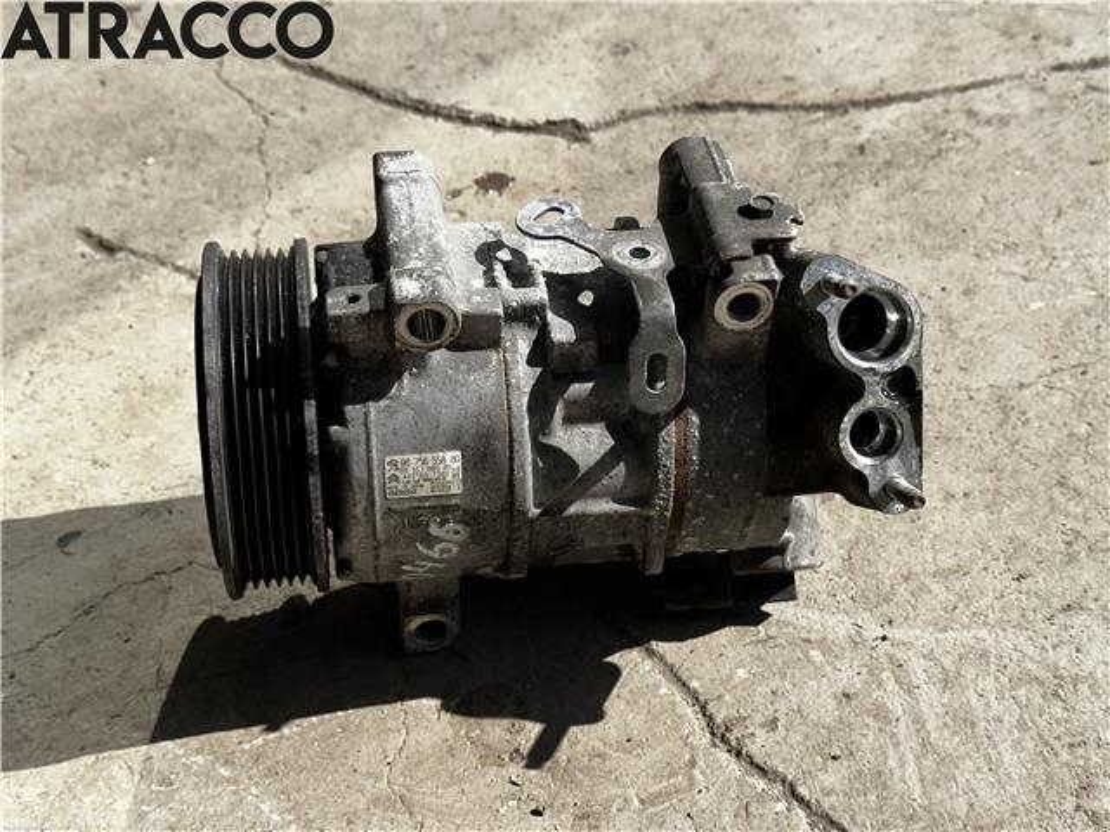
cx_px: 555
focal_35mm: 48
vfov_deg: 30.3
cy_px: 416
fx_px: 1539
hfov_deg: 39.7
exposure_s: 1/4184
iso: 40
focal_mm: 6.86
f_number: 1.78
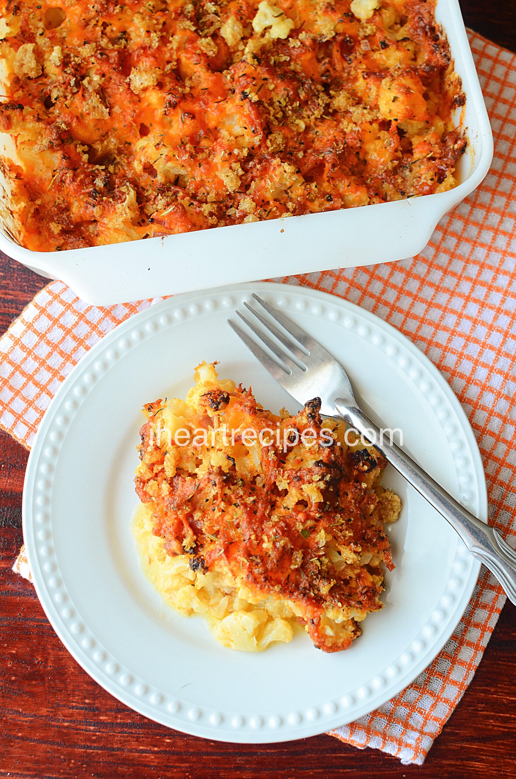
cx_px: 258
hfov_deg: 25.6
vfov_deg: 37.9
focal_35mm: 52
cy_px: 390
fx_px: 1134
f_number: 4.5
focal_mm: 35
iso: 500
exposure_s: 1/80
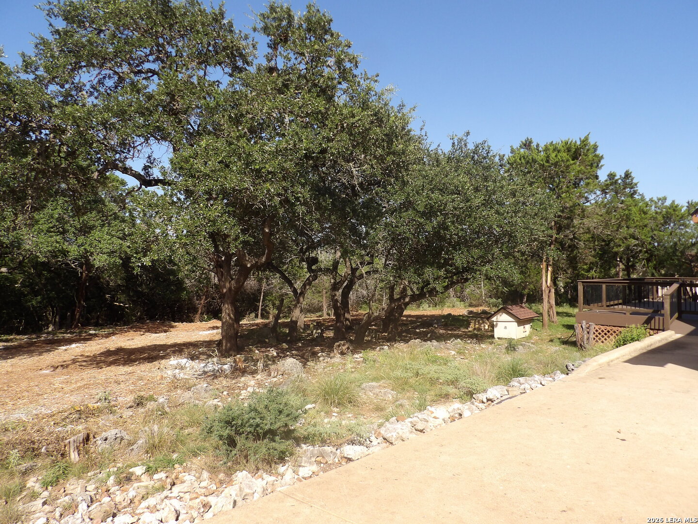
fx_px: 484
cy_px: 262
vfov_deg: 56.8
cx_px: 349
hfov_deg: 71.6
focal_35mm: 24
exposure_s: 1/911
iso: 100
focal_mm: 4.3
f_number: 3.2
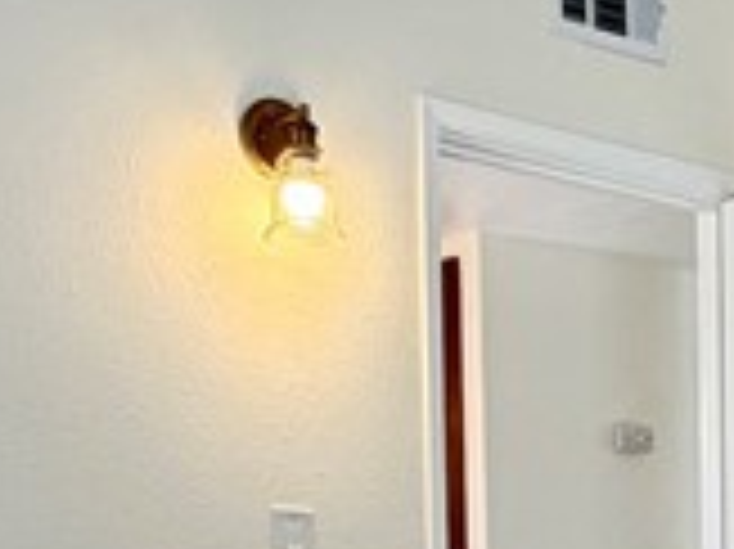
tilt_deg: -6.1
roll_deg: +0.8
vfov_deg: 15.4
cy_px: 832
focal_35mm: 88
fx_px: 1865
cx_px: 757
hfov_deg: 21.4
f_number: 2.2
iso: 64
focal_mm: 2.22
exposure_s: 1/120
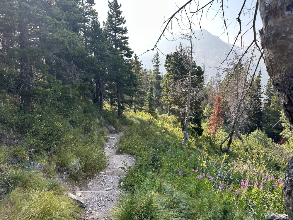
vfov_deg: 56.8
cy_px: 110
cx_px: 146
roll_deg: -1.3
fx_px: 203
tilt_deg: -11.5
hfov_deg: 71.6
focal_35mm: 24
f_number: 1.78
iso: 80
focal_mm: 6.86
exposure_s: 1/699
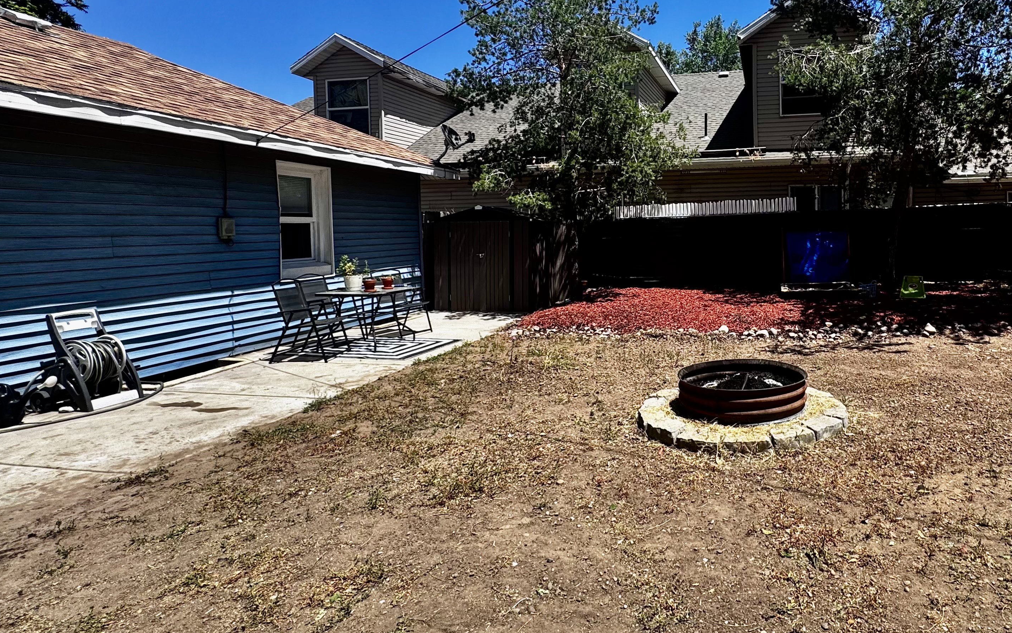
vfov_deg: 56.8
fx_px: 579
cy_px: 248
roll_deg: +1.2
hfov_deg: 79.4
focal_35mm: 21
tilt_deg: -1.9
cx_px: 679
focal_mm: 2.22
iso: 50
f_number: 2.2
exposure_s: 1/980
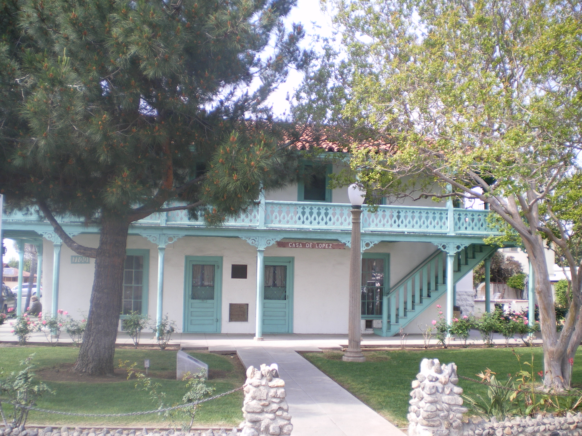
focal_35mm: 36
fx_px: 605
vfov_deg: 39.7
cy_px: 218
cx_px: 291
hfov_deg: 51.4
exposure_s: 1/160
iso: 50
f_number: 3.1
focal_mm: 6.3
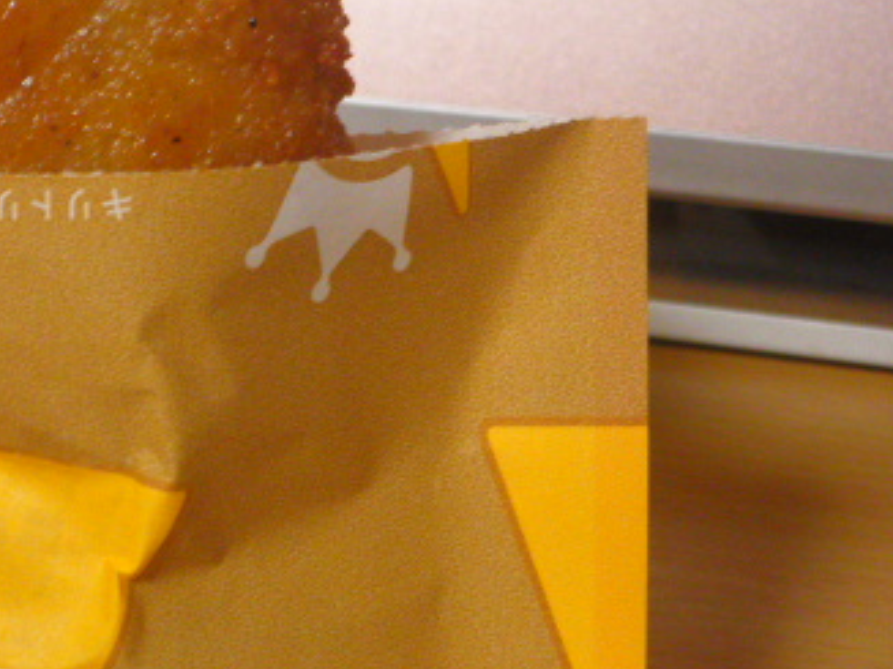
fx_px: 2372
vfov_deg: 16.0
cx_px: 44
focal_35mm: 92
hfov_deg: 20.8
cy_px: 295
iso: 160
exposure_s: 1/5
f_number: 3.4
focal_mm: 8.3
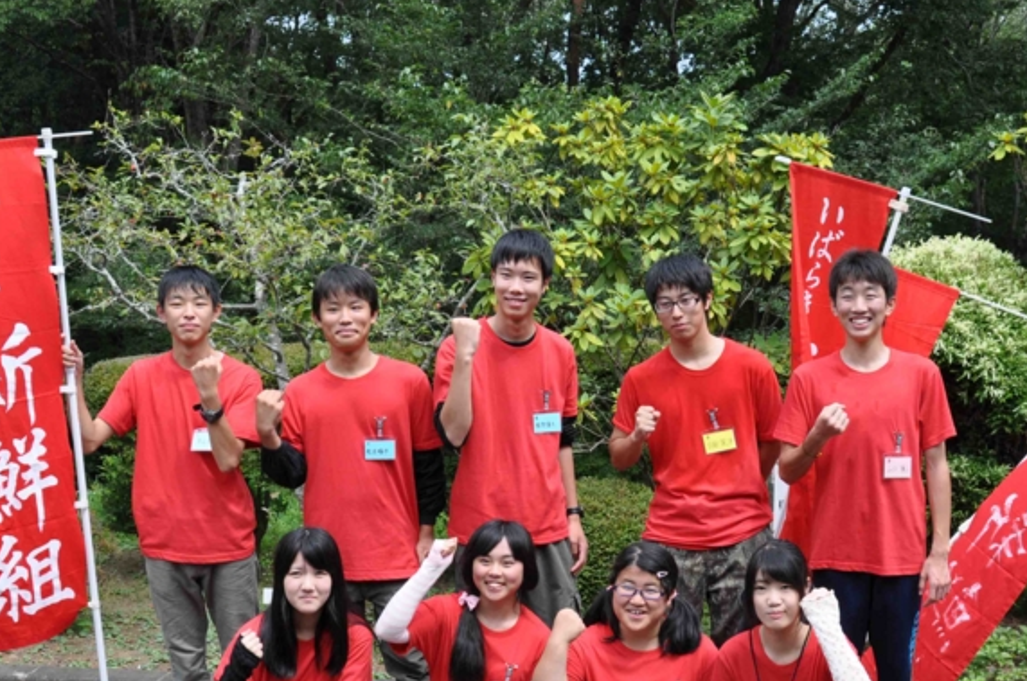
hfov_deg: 46.4
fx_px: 1196
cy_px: 452
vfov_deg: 31.6
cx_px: 487
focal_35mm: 42
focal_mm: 20
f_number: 7.1
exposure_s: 1/200
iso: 200
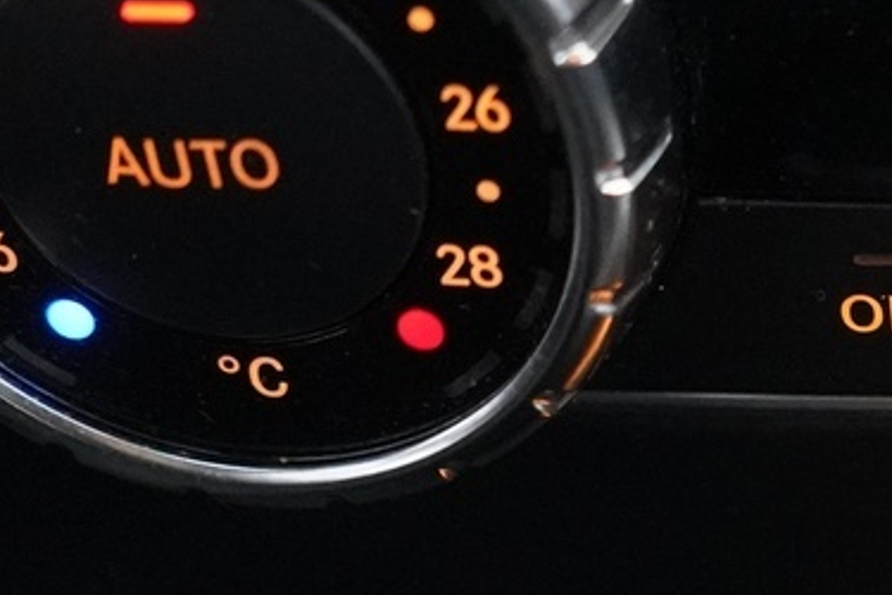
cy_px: 112
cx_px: 1344
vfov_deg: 11.3
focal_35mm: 121
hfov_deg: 15.6
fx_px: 2998
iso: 12800
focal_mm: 28
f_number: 3.5
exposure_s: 1/60
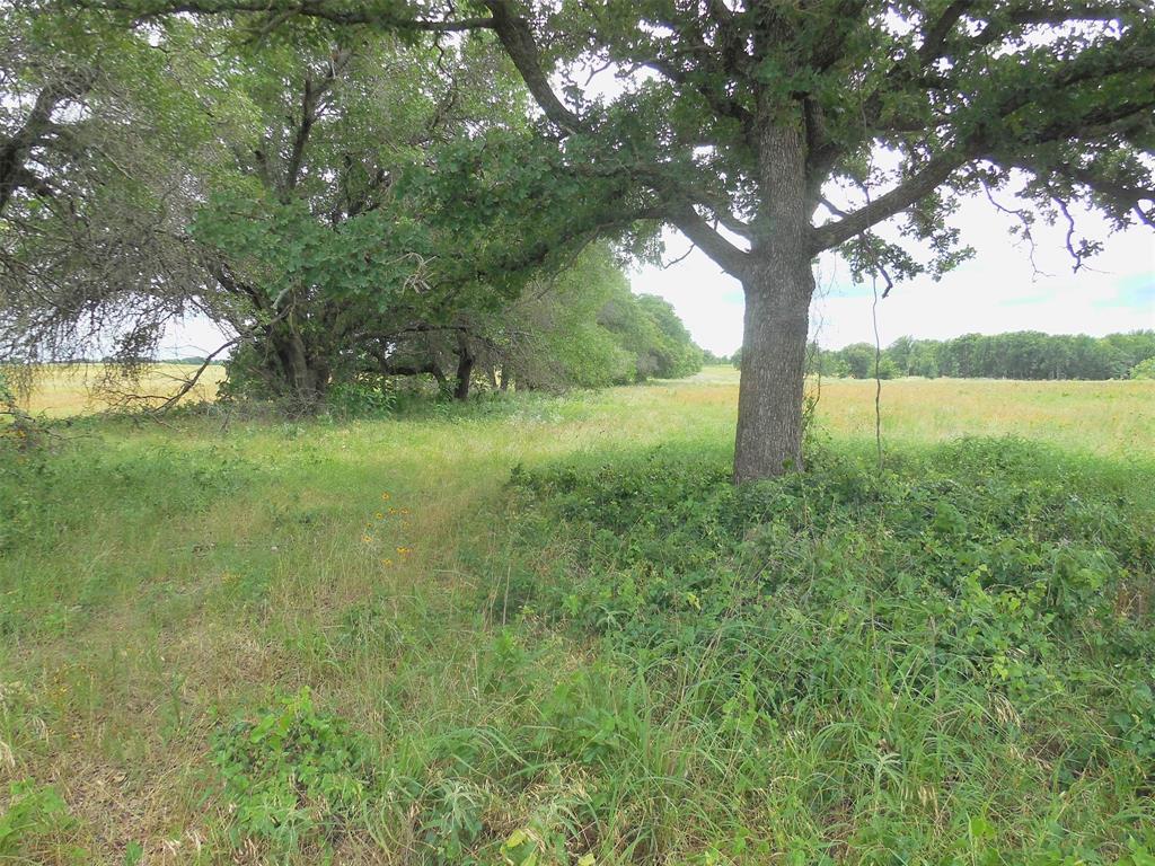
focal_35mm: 25
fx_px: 834
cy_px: 433
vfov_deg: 54.9
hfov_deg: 69.4
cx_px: 578
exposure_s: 1/640
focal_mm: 4.5
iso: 125
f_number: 3.1
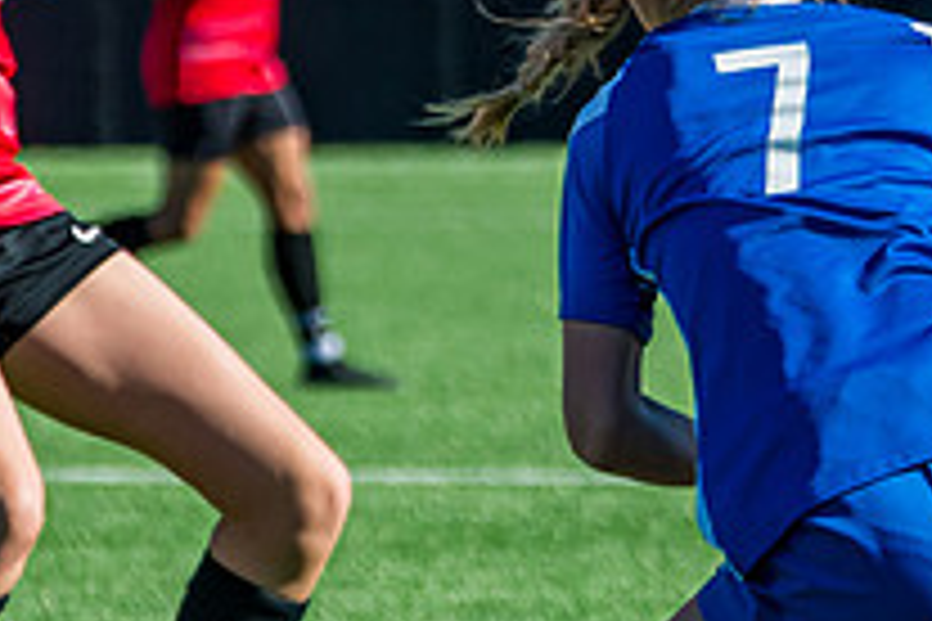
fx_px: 14186
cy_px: 307
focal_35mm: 548
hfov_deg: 3.8
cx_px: 588
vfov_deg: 2.5
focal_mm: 135
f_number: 5
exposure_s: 1/2000
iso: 400
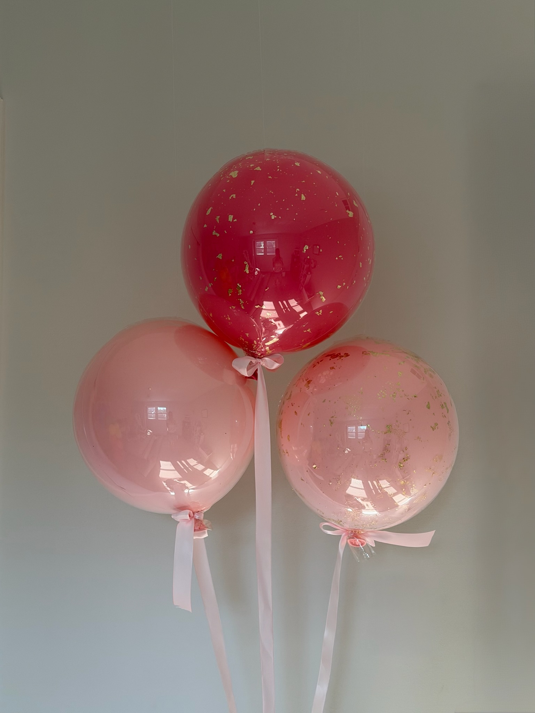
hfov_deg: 30.3
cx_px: 268
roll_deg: -0.2
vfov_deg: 39.7
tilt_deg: +6.2
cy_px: 356
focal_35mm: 48
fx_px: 989
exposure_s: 1/121
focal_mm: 6.76
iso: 64
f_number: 1.78
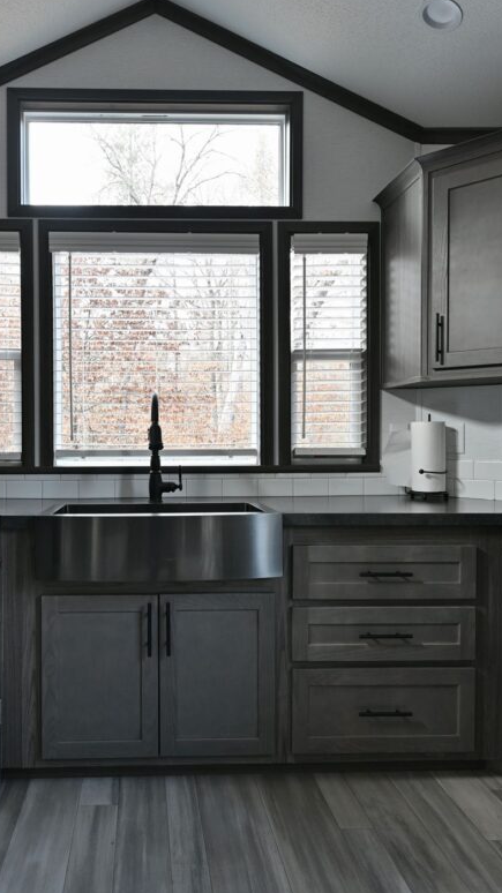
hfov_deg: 43.7
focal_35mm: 26
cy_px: 446
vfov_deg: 71.9
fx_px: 616
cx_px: 165
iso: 200
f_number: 5.6
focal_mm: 16
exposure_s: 1/20
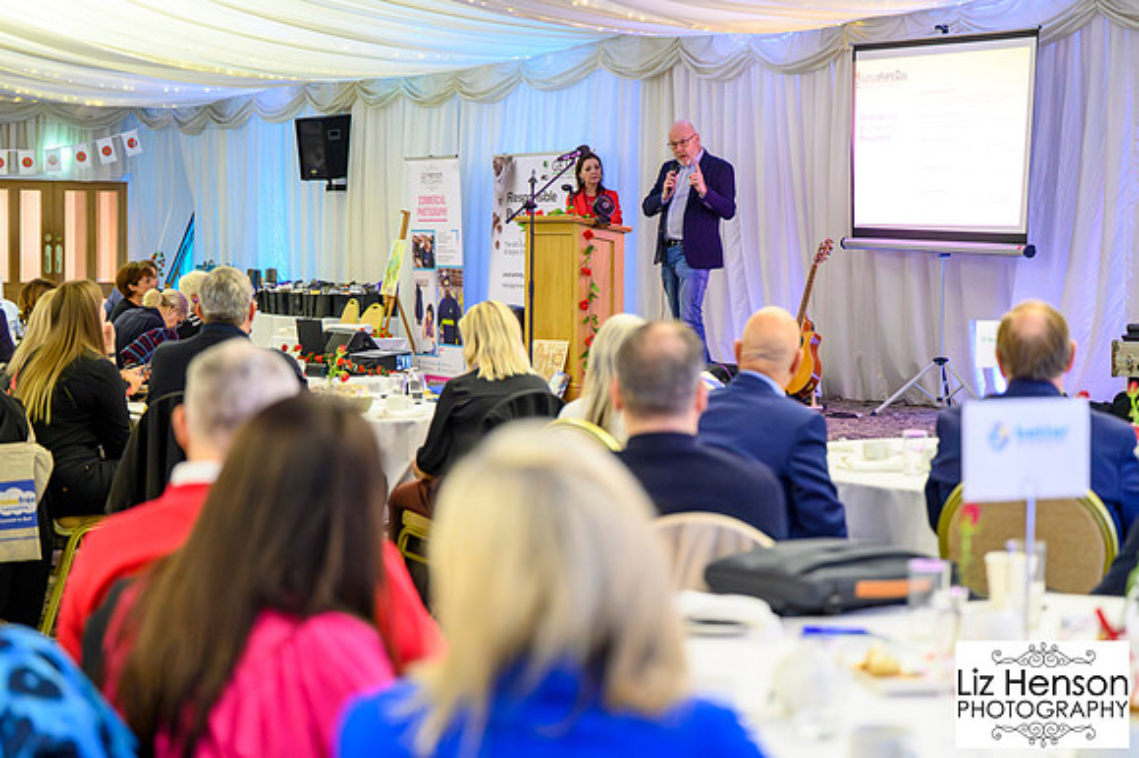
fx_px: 2259
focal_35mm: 71
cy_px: 379
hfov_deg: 28.3
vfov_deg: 19.1
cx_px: 570
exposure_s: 1/200
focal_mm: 70
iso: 12800
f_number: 2.8
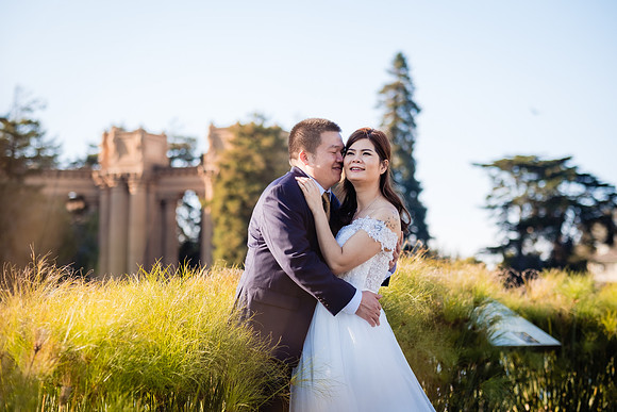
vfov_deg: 16.3
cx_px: 308
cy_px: 206
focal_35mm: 84
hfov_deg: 24.2
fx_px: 1440
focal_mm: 56
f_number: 2.2
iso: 160
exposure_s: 1/1000
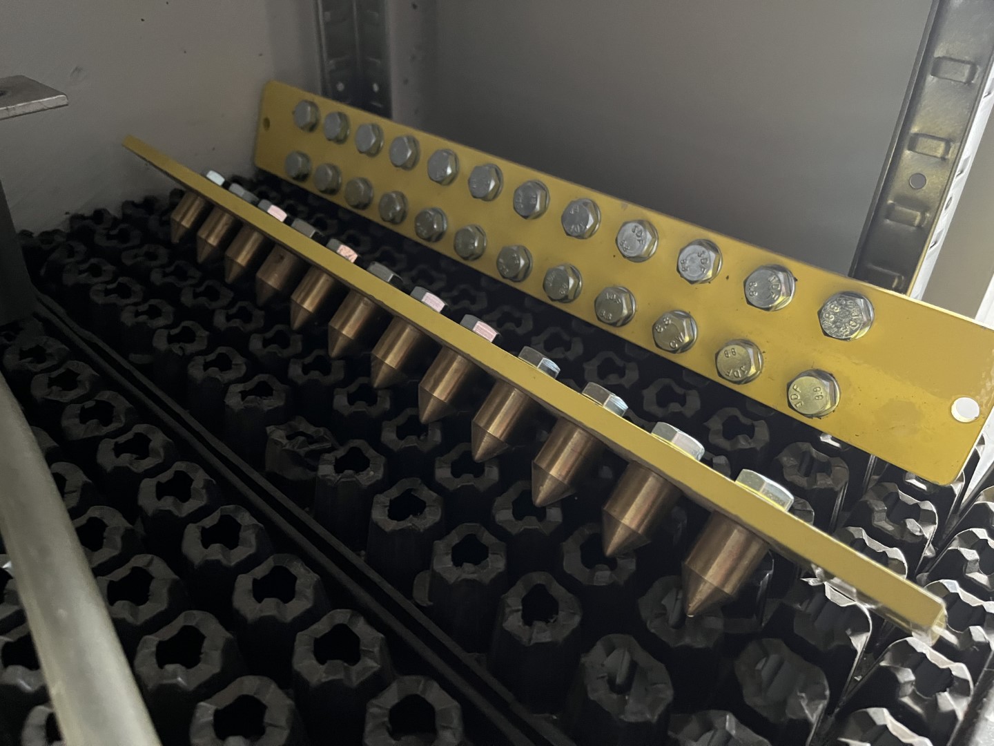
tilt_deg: -36.5
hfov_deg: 67.3
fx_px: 747
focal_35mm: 26
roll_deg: -1.7
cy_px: 373
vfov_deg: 53.1
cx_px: 497
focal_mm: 5.1
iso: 800
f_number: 1.6
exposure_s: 1/30
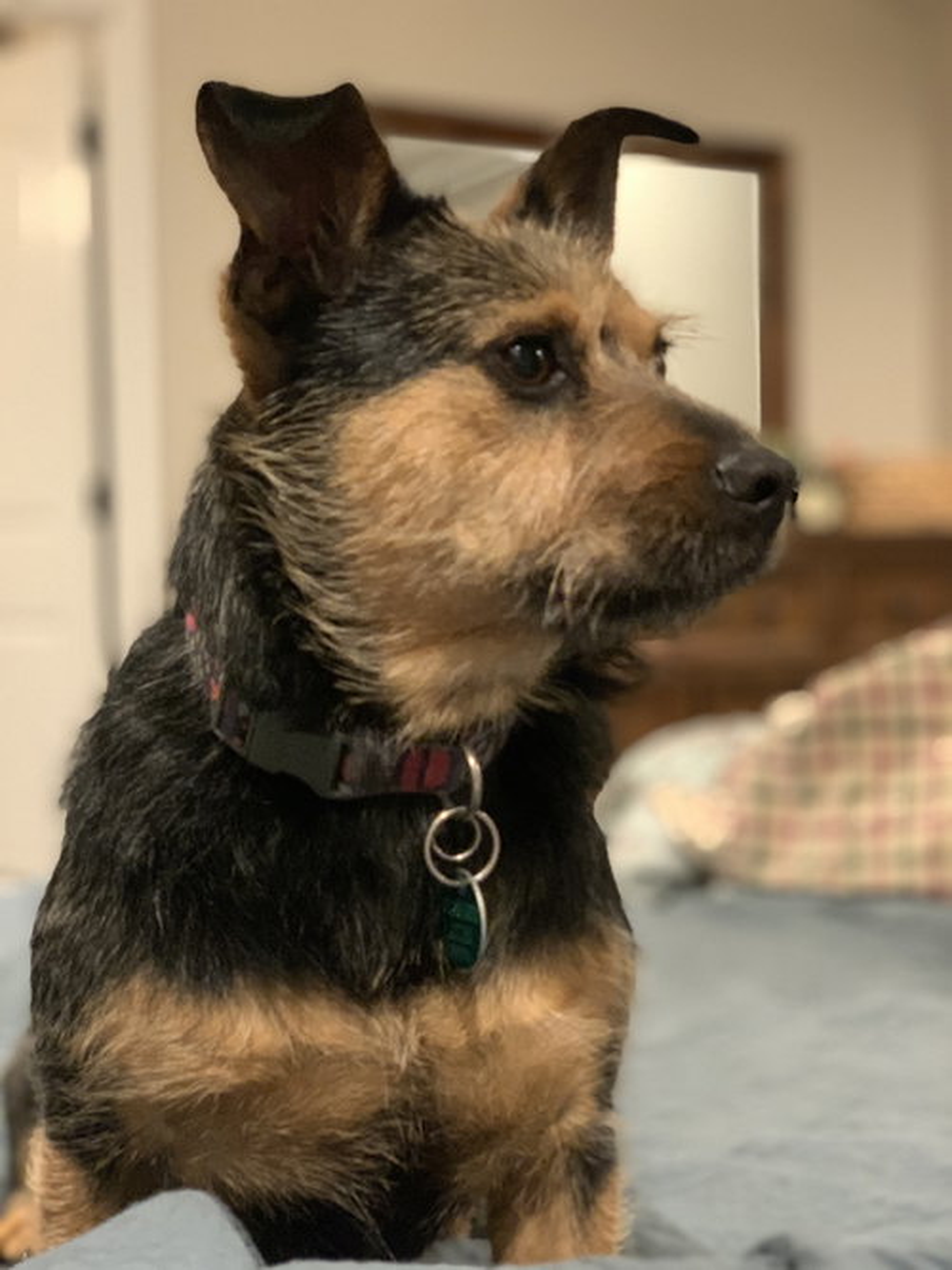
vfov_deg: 36.8
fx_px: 1907
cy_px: 635
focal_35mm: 52
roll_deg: +1.5
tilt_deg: -1.5
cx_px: 476
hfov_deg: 28.0
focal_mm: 6
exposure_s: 1/30
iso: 640
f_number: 2.4
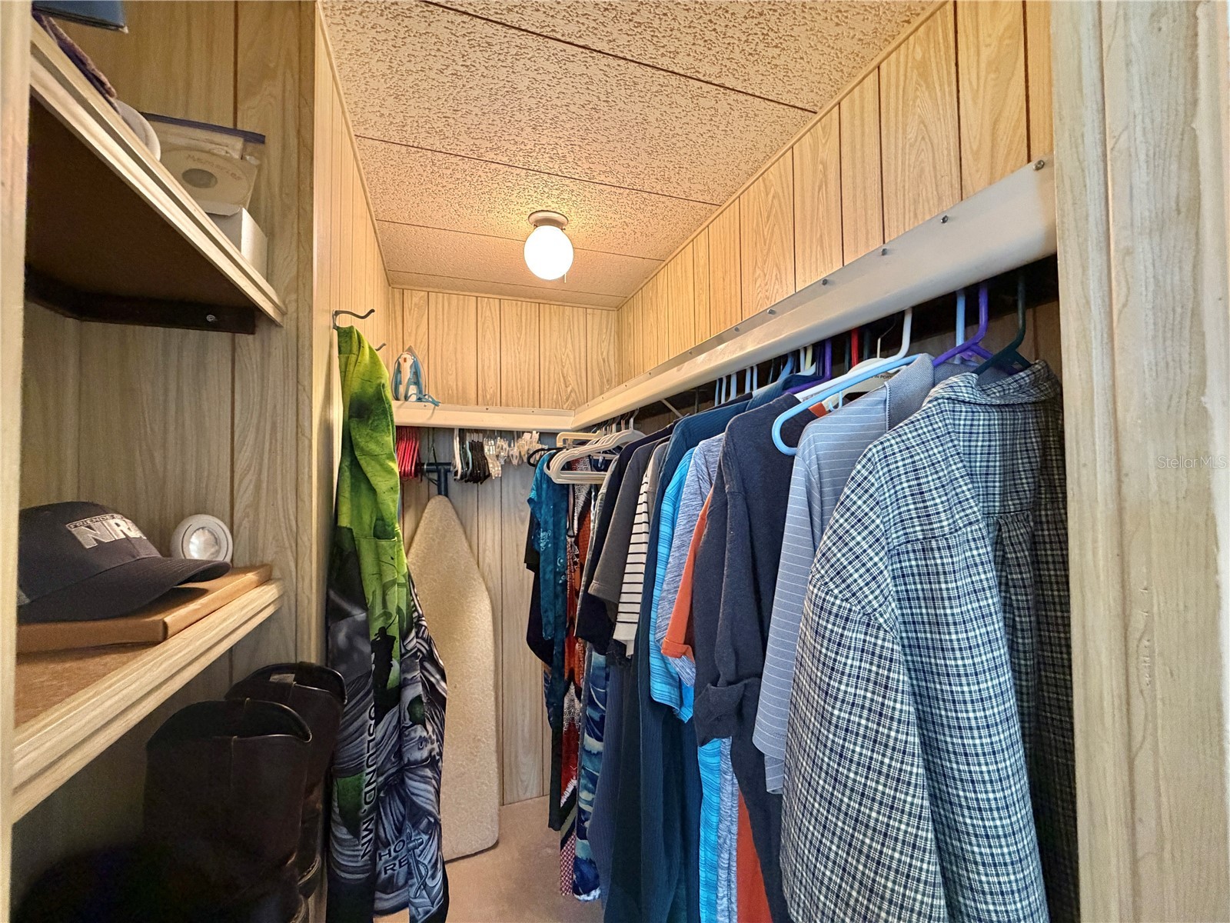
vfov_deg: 85.7
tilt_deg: +0.6
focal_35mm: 14
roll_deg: +1.5
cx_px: 615
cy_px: 462
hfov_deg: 102.1
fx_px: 497
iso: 400
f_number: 2.2
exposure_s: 1/60
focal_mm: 2.22
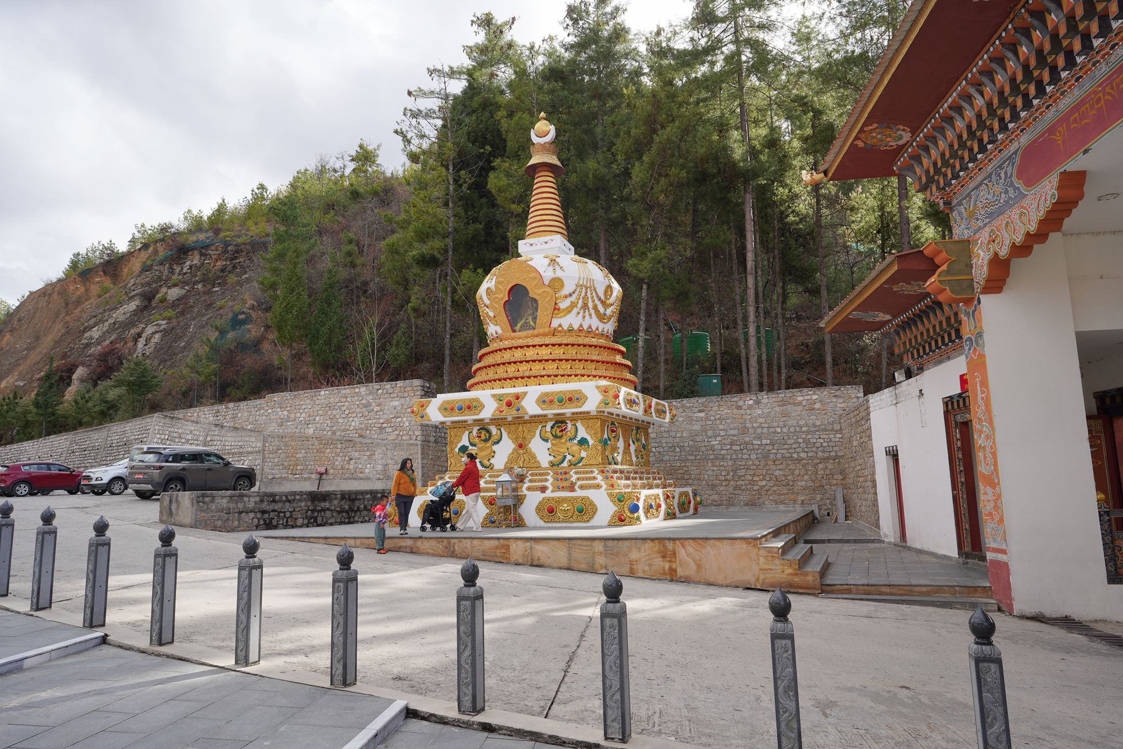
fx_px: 749
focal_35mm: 24
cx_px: 562
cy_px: 374
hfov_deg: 73.7
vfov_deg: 53.1
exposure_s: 1/100
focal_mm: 24
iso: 100
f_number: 10
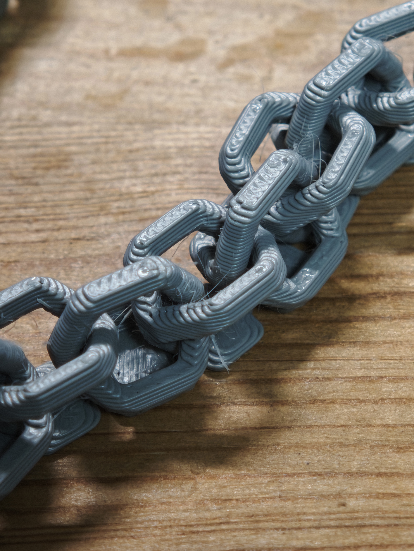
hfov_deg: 12.3
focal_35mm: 120
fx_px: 1914
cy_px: 276
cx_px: 207
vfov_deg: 16.4
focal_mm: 9
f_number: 2
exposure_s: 1/41.9
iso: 1600
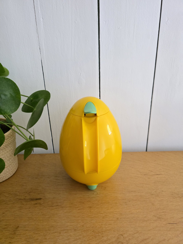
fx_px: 162
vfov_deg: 73.9
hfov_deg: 58.9
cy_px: 122
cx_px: 92
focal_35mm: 23
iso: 1250
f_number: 1.7
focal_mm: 6.3
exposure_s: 1/60
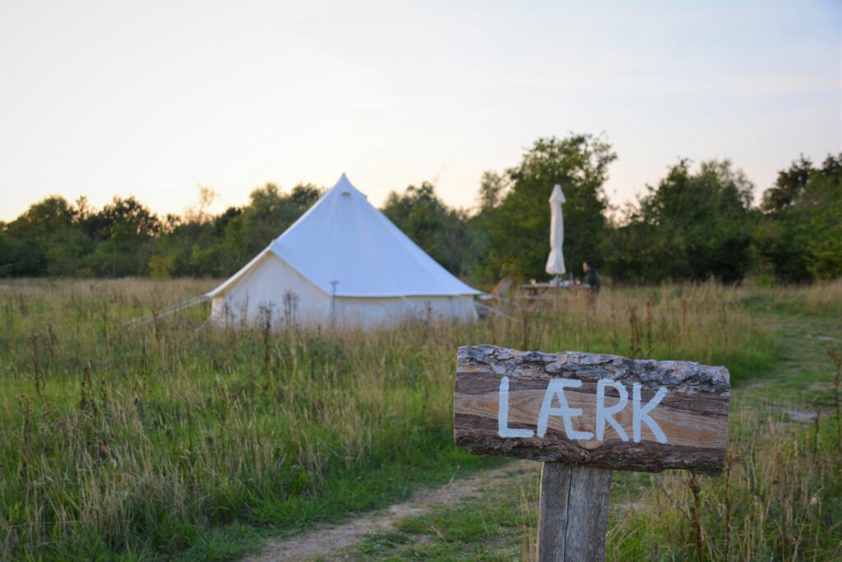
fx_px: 842
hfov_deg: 53.1
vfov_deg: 36.9
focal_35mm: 36
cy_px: 281
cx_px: 421
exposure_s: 1/160
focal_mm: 24
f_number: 6.3
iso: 200
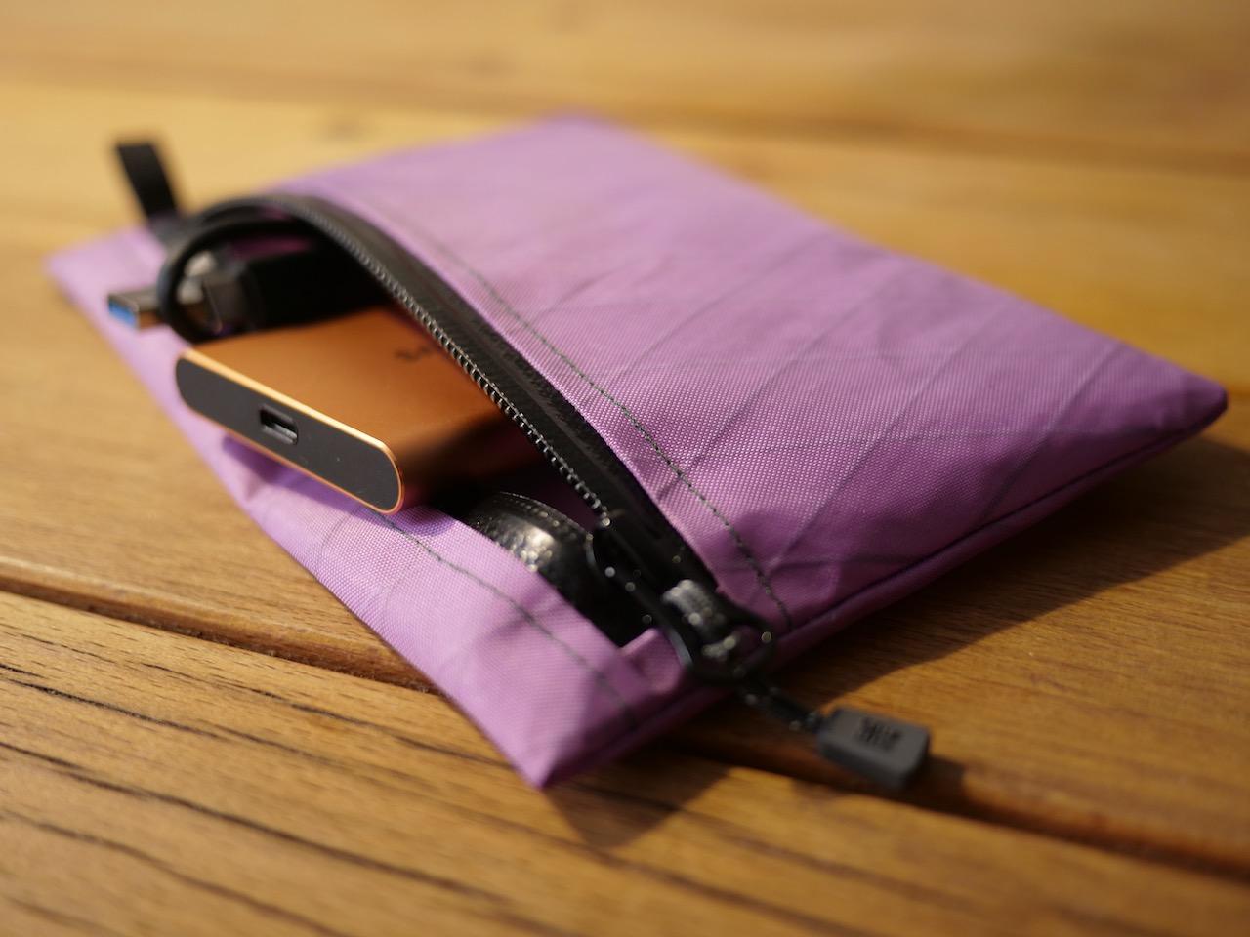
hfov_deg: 46.8
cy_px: 468
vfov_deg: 36.0
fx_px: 1444
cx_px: 625
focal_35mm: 40
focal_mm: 20
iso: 250
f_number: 1.7
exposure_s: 1/60
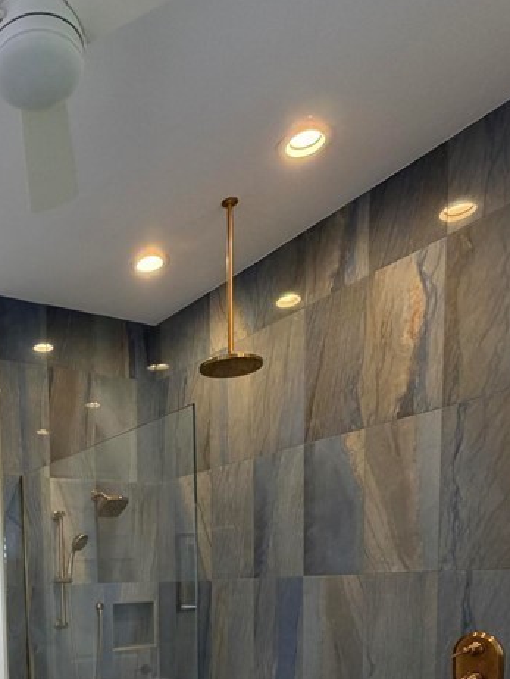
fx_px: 608
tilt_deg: -5.4
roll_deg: +1.8
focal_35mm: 31
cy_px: 641
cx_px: 32
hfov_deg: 41.2
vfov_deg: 50.1
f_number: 2.2
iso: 200
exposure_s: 1/60
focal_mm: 2.22
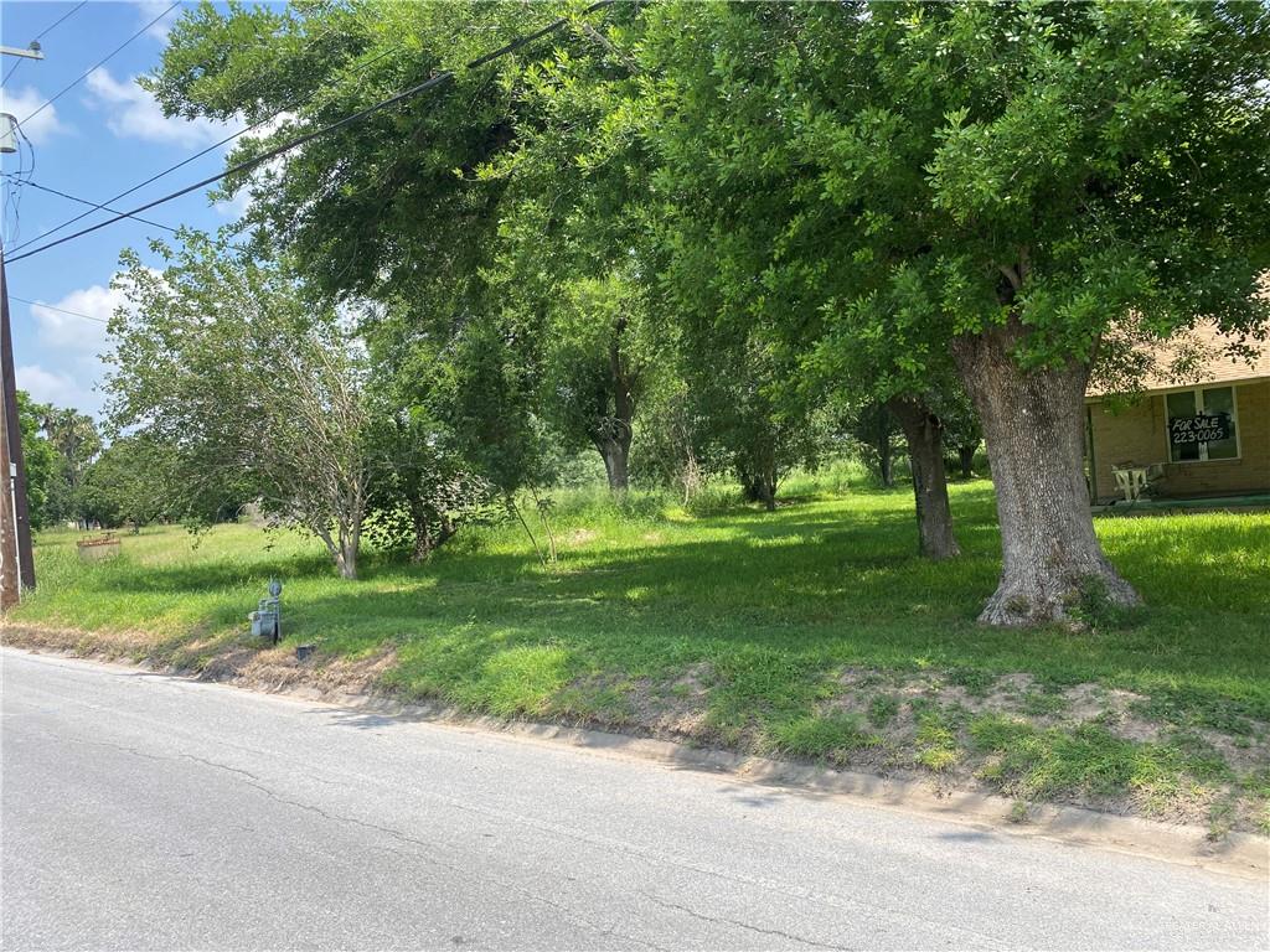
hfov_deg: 67.3
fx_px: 954
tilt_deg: -1.3
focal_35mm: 26
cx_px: 635
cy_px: 476
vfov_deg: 53.1
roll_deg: +5.5
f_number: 1.8
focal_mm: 4.25
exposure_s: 1/1316
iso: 32
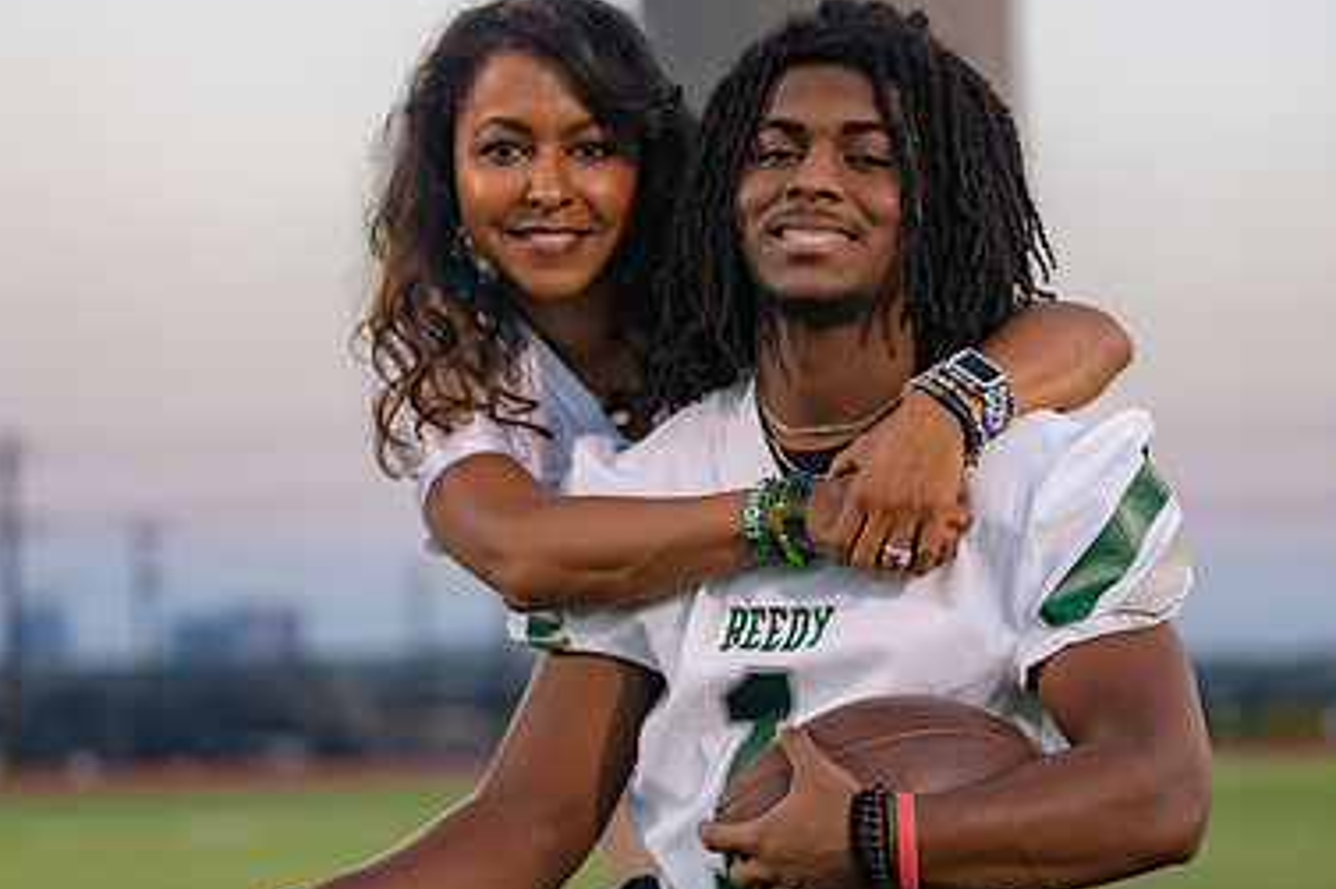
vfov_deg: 10.6
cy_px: 402
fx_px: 4785
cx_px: 765
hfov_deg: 15.9
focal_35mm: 129
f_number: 2.8
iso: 640
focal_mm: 81
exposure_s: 1/400
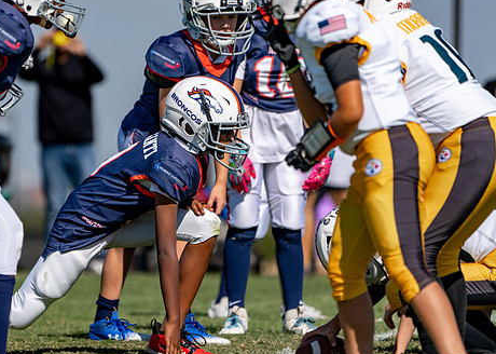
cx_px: 171
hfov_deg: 3.7
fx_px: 7645
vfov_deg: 2.7
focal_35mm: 543
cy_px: 169
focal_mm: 397
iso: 160
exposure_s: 1/2000
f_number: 5.6
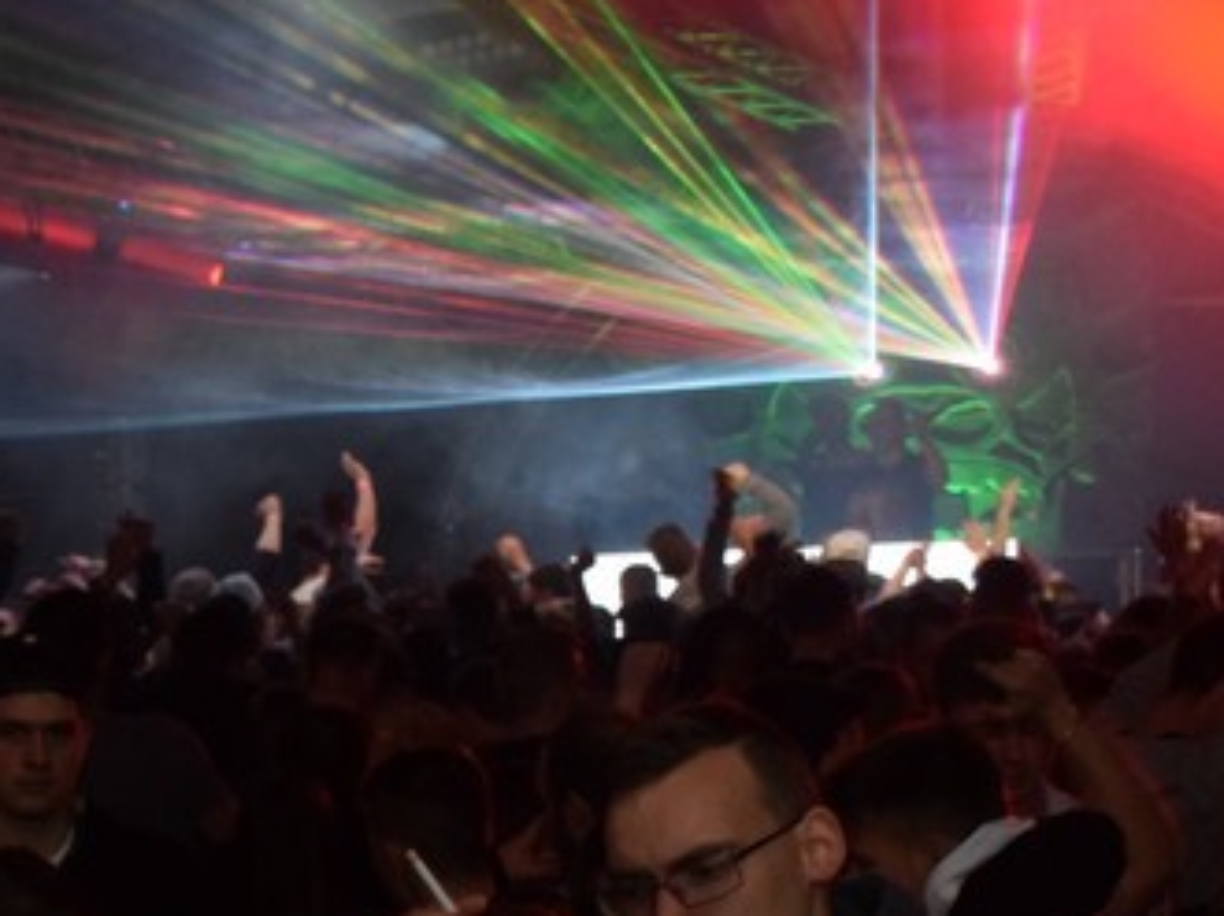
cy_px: 912
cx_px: 191
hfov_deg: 17.0
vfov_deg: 12.7
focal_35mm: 115
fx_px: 4063
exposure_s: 1/40
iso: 1600
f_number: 4
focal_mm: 26
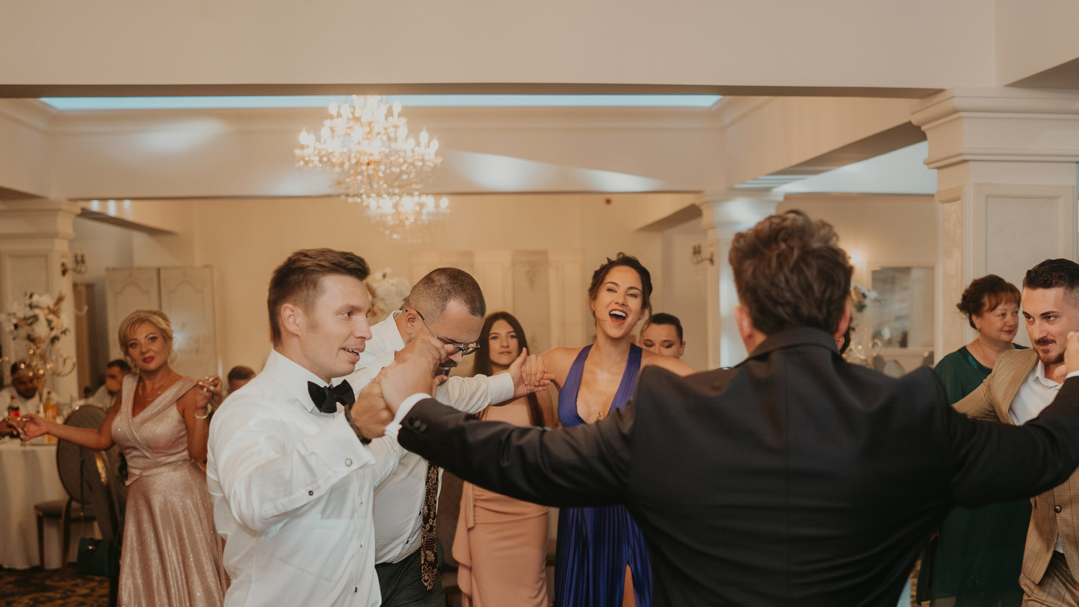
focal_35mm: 52
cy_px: 486
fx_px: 1488
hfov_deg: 39.3
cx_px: 732
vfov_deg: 22.7
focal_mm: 35
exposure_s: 1/250
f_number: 2.2
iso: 1000
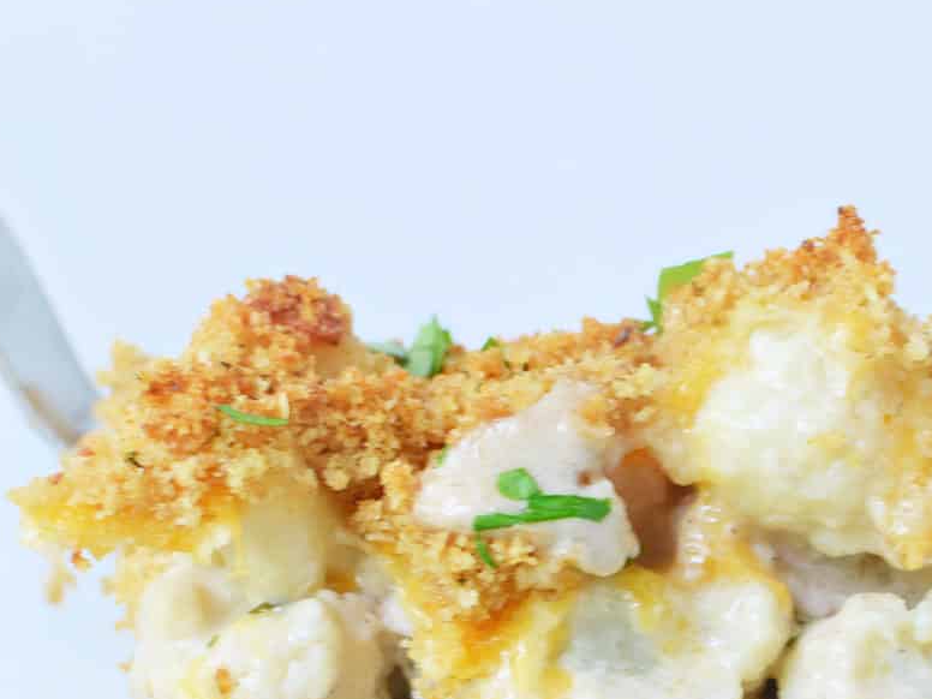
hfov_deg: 16.7
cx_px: 682
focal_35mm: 117
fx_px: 3153
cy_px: 587
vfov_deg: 12.6
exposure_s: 1/60
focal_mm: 35
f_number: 4
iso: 400
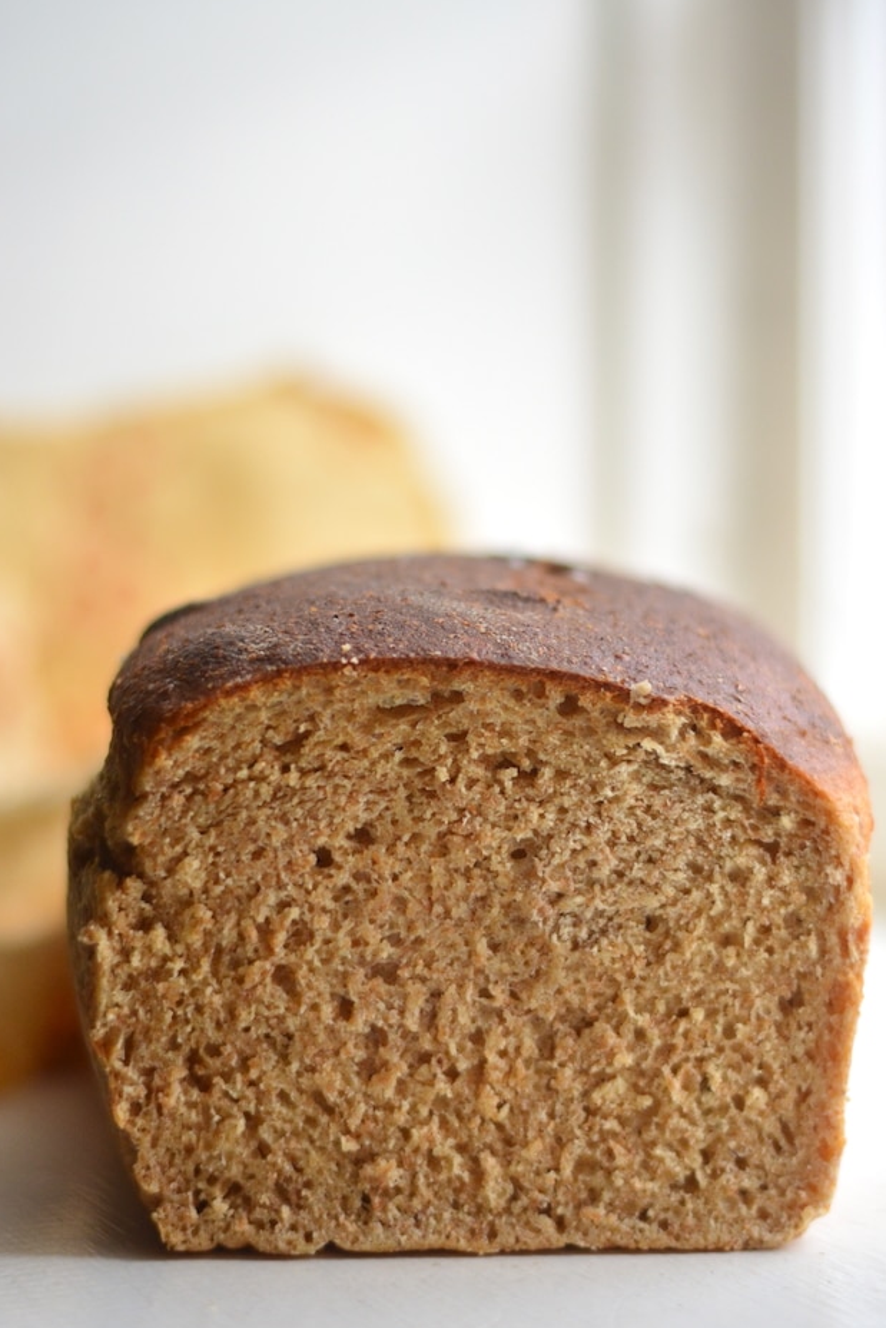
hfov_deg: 17.1
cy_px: 678
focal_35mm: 80
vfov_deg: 25.4
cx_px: 432
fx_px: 2952
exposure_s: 1/1250
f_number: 2
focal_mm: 50
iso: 800
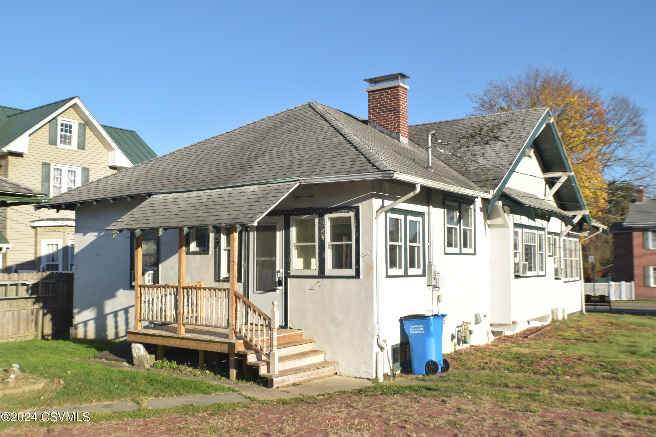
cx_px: 328
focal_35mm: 46
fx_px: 847
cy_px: 218
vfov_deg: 28.9
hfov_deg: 42.3
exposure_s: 1/640
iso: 800
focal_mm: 31
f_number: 13
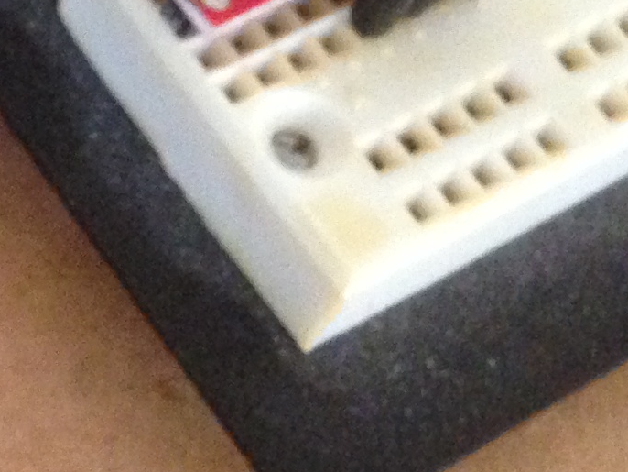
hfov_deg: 11.6
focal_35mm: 157
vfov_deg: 9.2
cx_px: -519
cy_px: -206
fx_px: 2849
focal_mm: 4.12
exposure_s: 1/20
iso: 400
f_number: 2.4
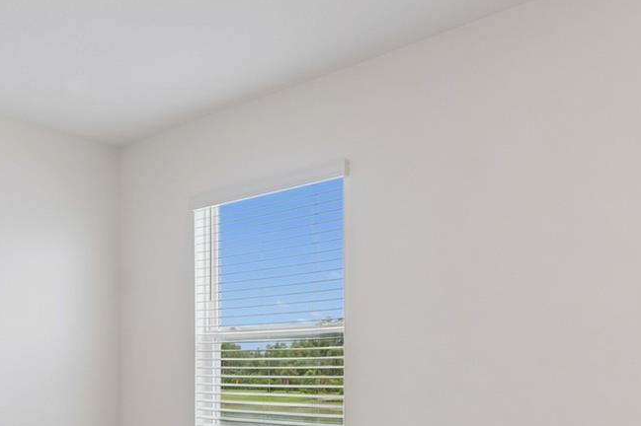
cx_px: 84
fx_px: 658
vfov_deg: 34.7
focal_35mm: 37
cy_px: 347
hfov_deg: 47.5
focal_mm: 10
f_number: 7.1
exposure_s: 1/5
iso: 100
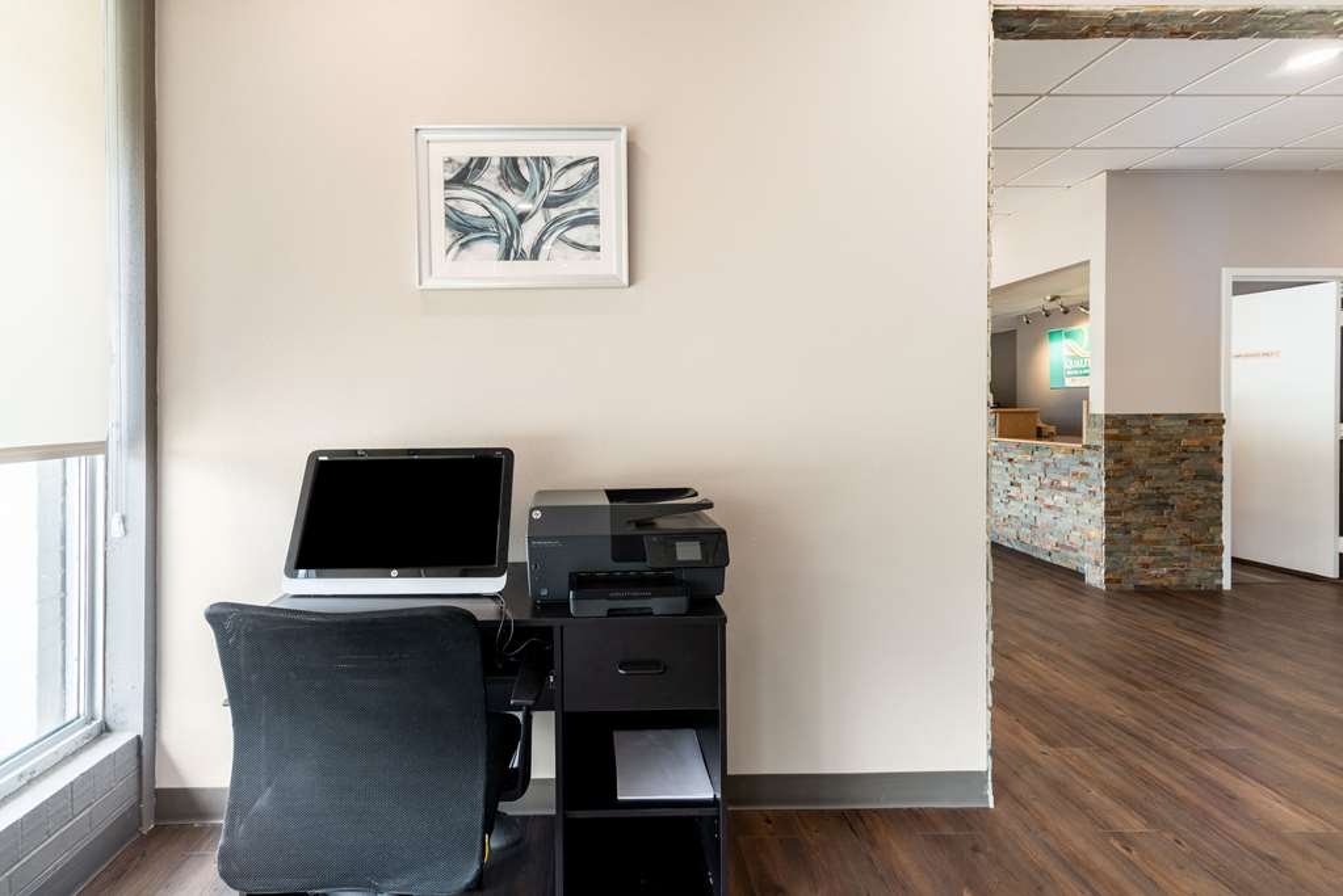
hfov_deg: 104.2
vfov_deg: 81.3
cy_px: 448
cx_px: 672
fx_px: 522
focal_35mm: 14
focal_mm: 14
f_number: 8
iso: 400
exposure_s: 1/60
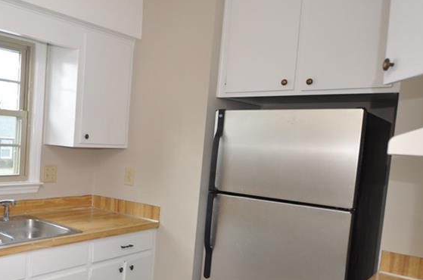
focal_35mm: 33
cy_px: 169
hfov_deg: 51.8
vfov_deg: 39.6
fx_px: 387
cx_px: 58
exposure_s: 1/60
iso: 400
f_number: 5
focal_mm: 12
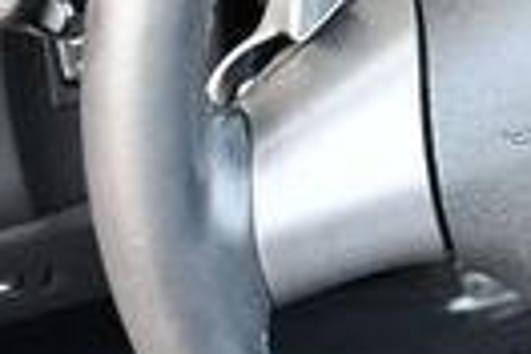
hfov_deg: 9.1
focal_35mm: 214
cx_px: 1054
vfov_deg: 6.4
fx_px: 3156
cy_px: 48
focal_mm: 22
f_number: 3.8
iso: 800
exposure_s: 1/160
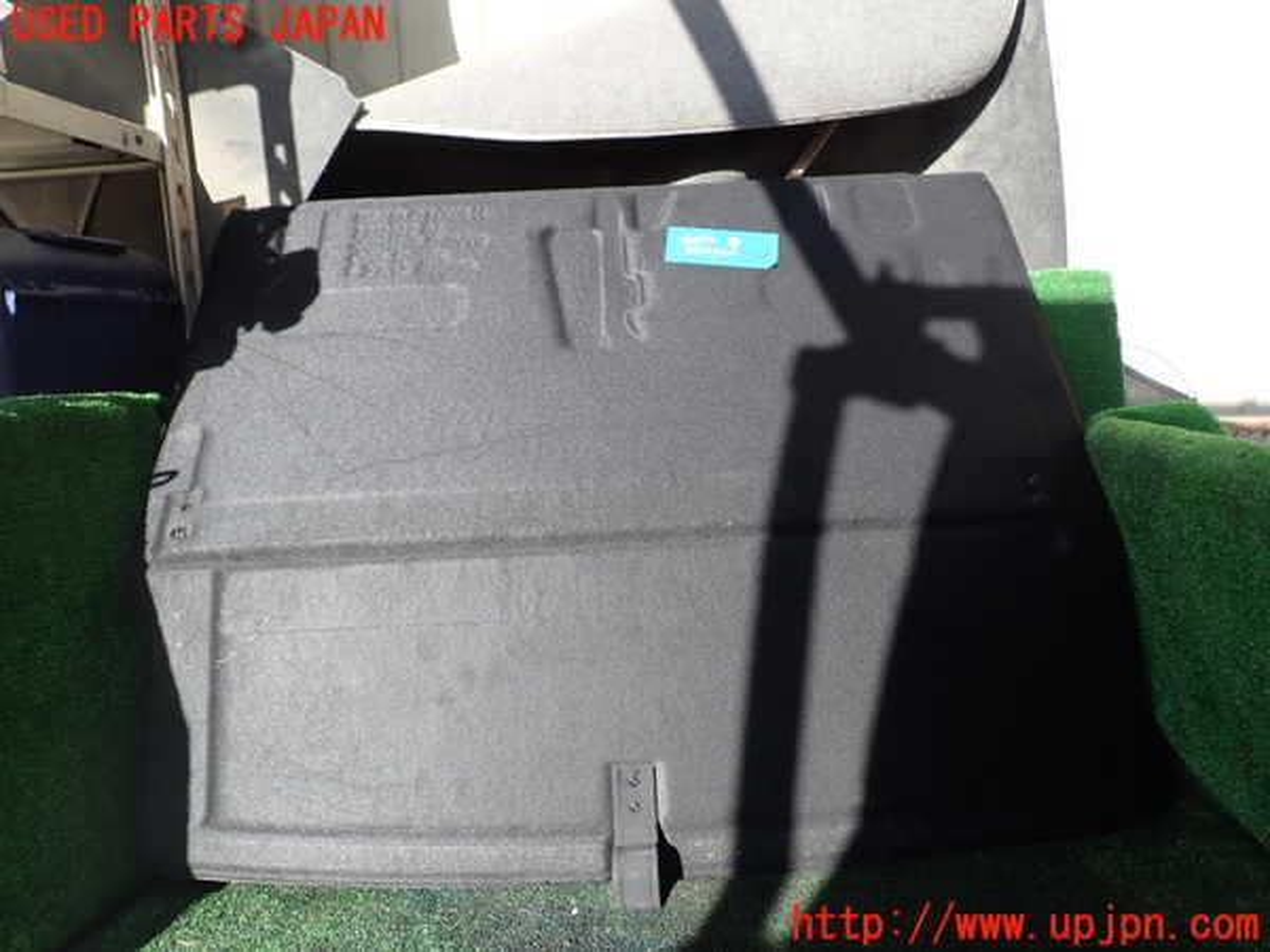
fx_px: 917
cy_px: 476
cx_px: 635
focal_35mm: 25
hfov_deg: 69.4
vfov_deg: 54.9
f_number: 2.8
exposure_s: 1/320
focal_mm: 4.5
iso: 100
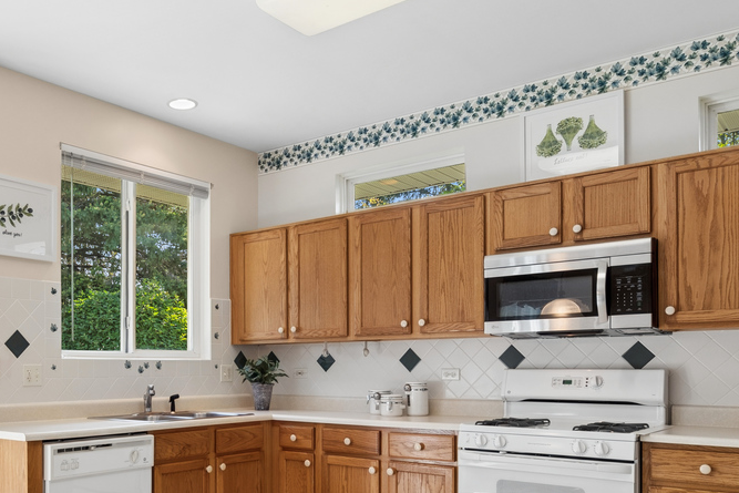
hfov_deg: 54.1
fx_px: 698
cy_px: 367
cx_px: 217
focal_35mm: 34
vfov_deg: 38.0
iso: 200
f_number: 8
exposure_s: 1/50
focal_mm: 14
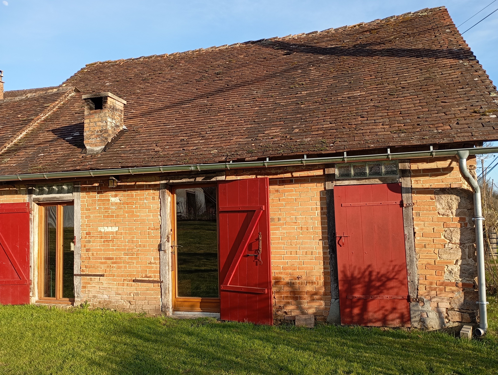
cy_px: 188
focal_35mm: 28
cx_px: 249
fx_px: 403
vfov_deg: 49.9
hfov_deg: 63.4
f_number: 1.8
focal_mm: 4.27
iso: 103
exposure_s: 1/248
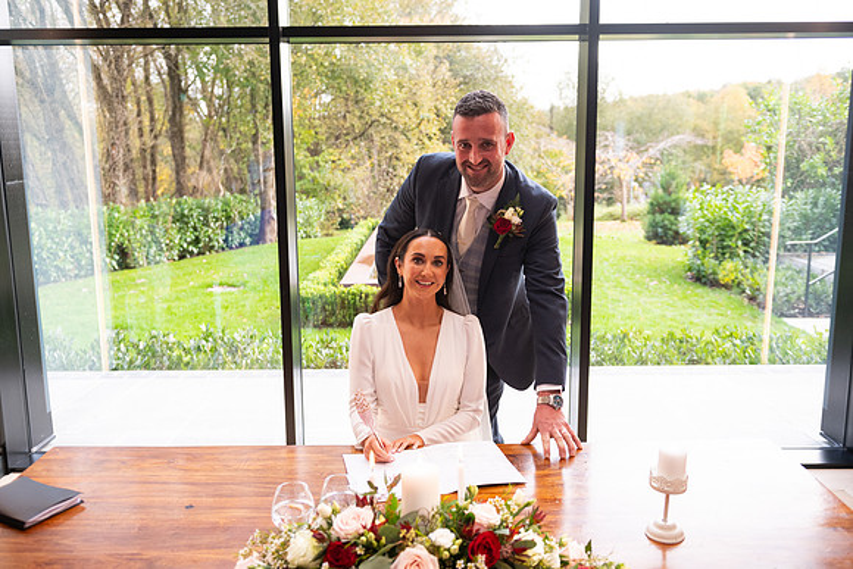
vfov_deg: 41.1
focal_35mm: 32
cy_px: 284
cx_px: 426
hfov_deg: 58.7
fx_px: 758
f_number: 3.5
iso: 640
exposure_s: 1/160
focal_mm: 32
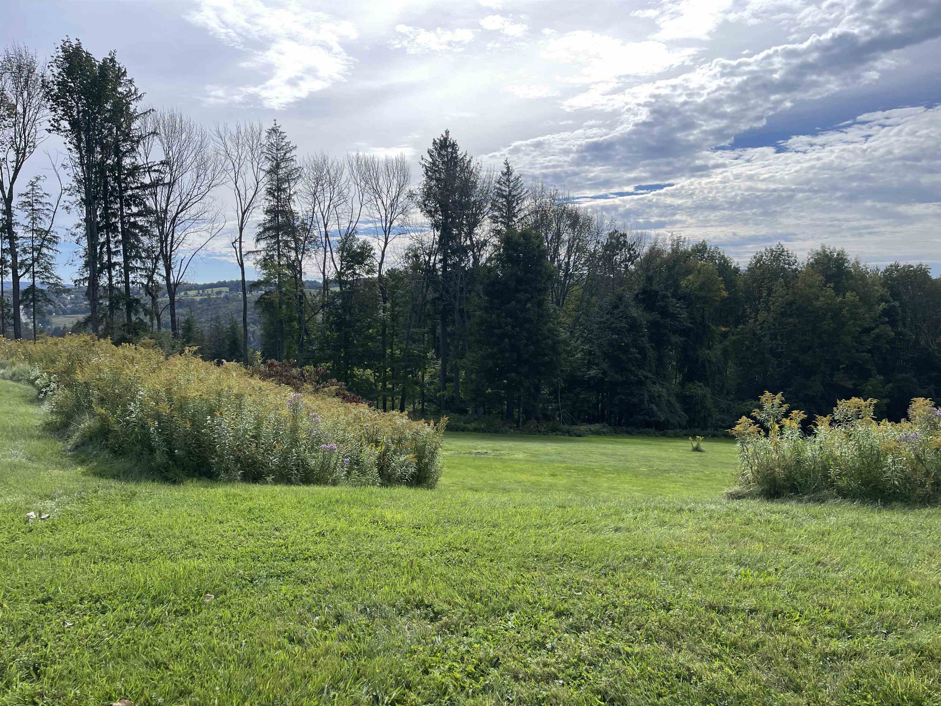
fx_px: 680
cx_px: 470
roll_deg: -0.4
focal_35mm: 25
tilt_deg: -5.4
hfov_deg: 69.4
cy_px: 353
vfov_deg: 54.9
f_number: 1.6
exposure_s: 1/5376
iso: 32
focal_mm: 5.1
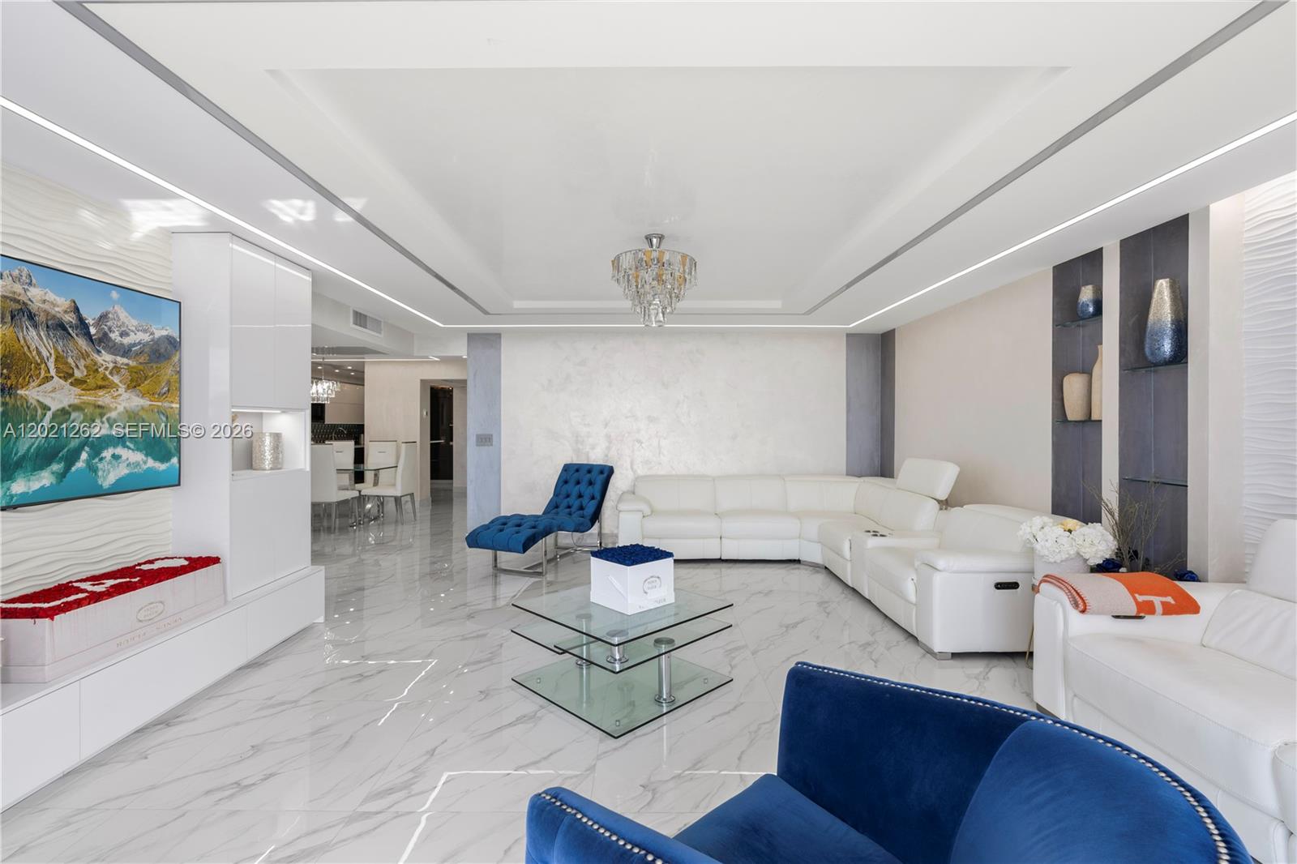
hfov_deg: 96.7
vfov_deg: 73.7
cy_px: 432
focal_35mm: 16
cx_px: 648
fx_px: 576
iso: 100
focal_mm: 16
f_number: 9
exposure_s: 1/6
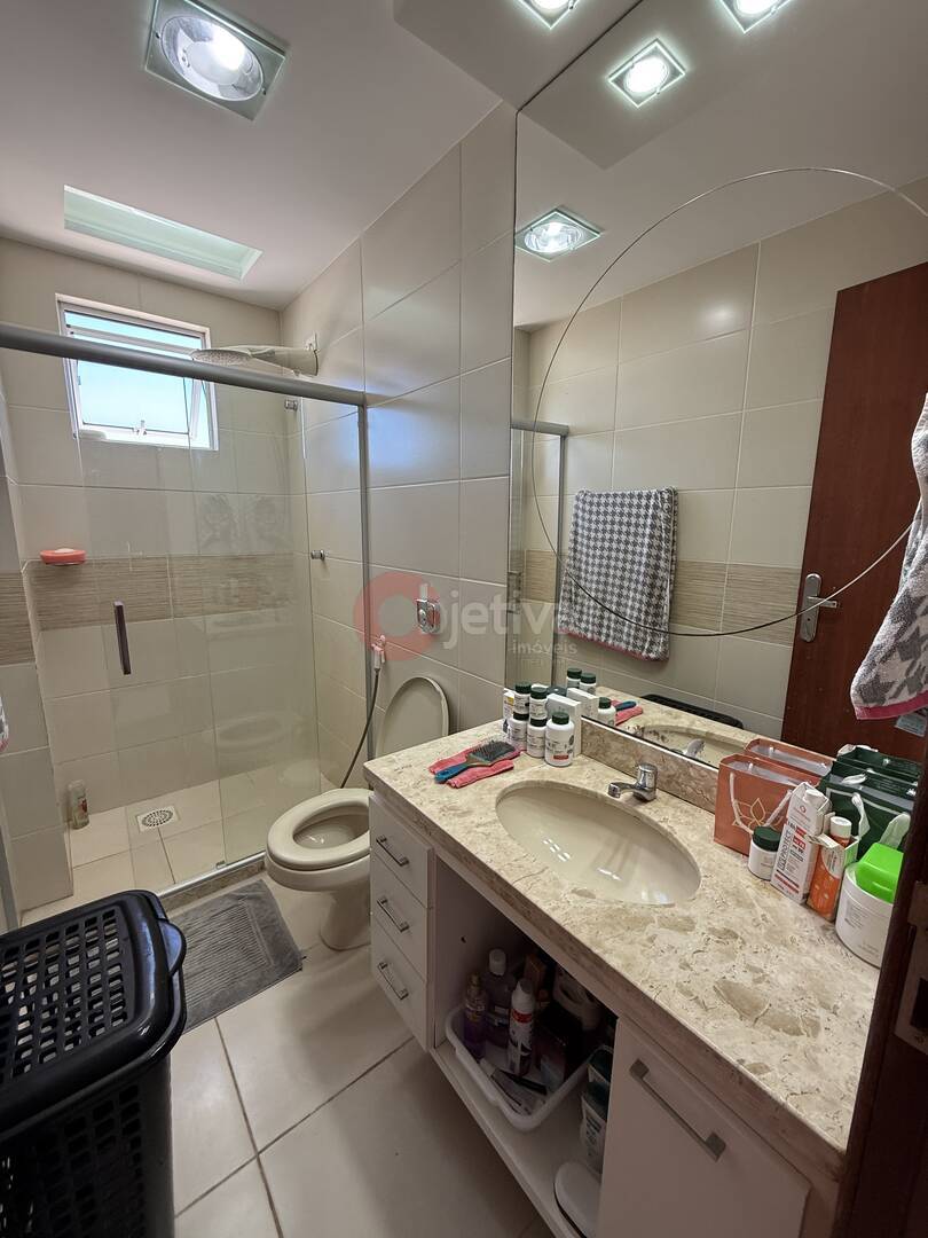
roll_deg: -1.5
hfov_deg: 85.7
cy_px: 619
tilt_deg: -8.1
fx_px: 500
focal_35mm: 14
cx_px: 464
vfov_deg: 102.1
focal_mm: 2.22
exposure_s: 1/120
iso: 100
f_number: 2.2
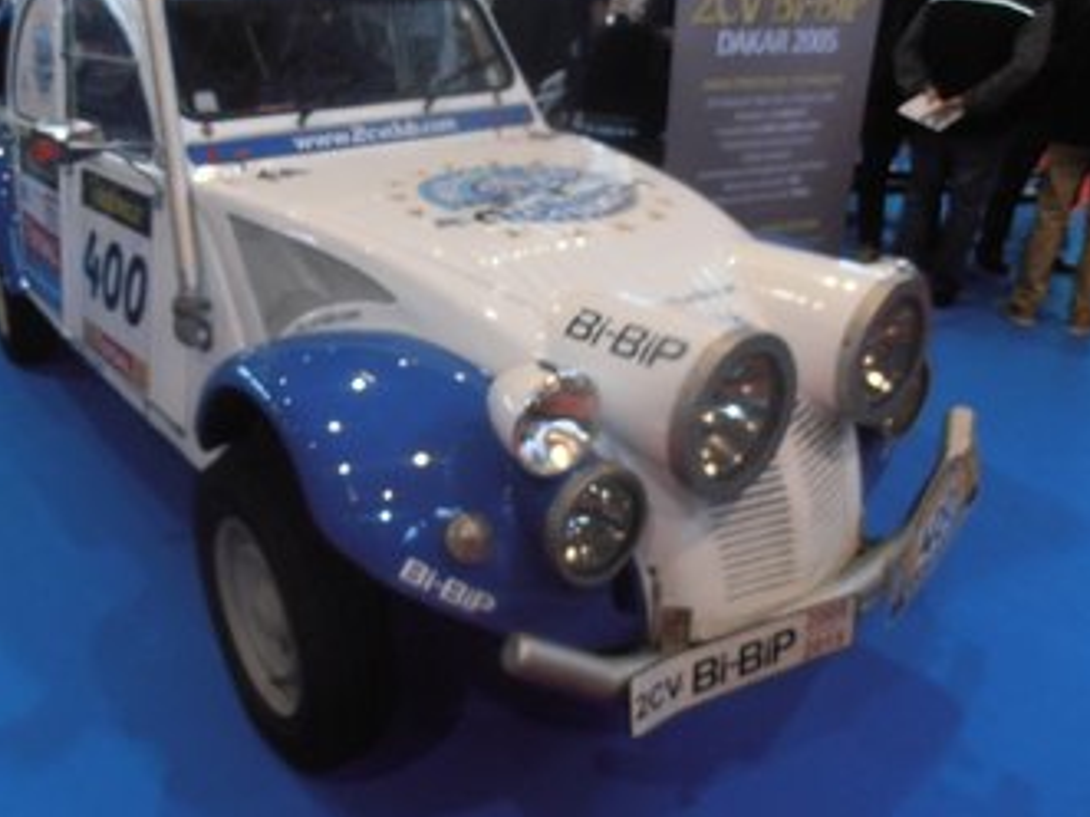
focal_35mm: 29
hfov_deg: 61.2
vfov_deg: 48.0
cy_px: 336
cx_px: 445
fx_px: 913
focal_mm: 4.2
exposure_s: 1/30
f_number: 3
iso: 125
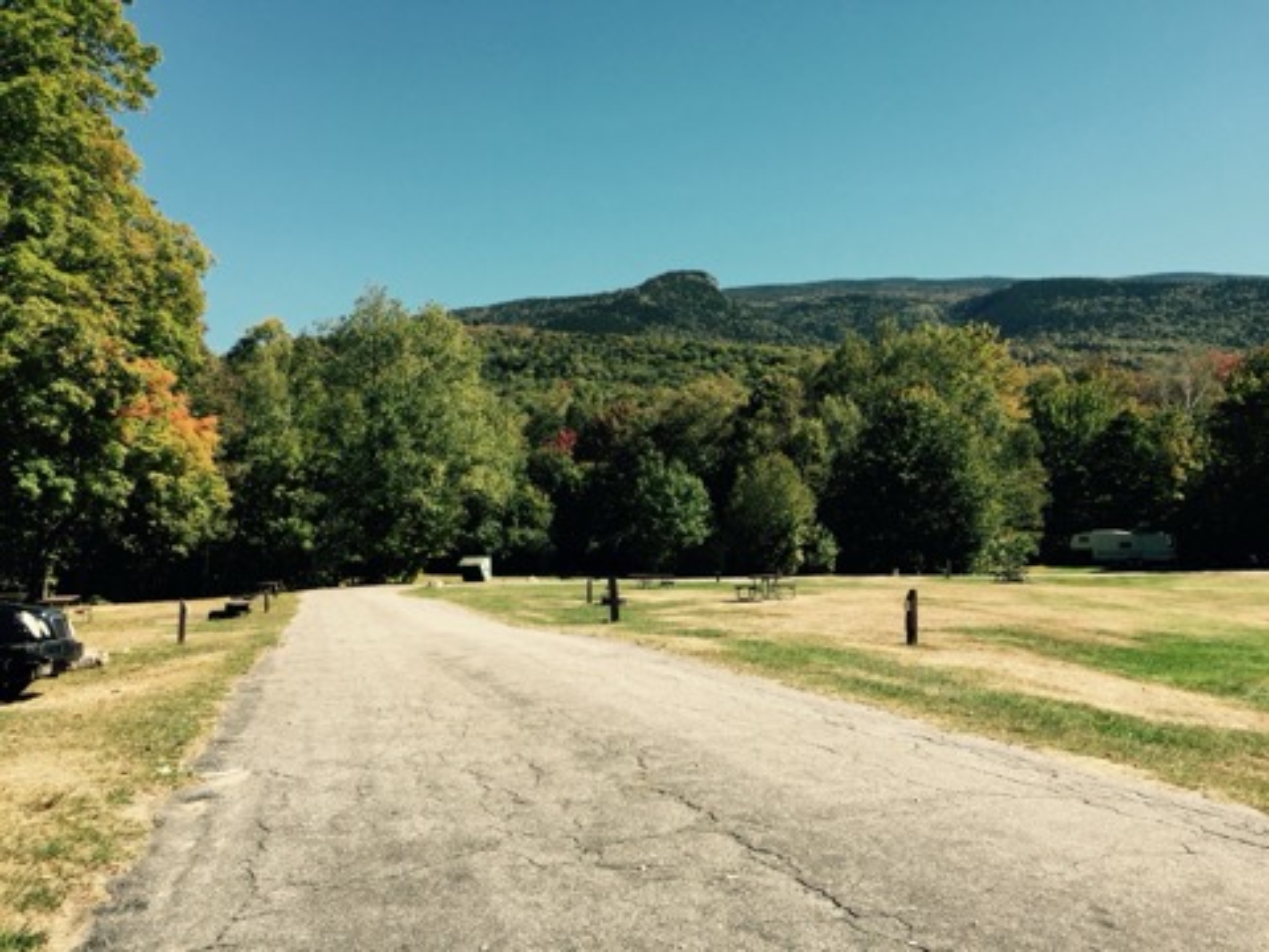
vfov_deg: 48.2
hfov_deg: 61.7
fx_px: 1063
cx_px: 634
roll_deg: -0.4
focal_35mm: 29
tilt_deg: +3.9
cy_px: 476
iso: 32
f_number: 2.2
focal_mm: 4.15
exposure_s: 1/1068
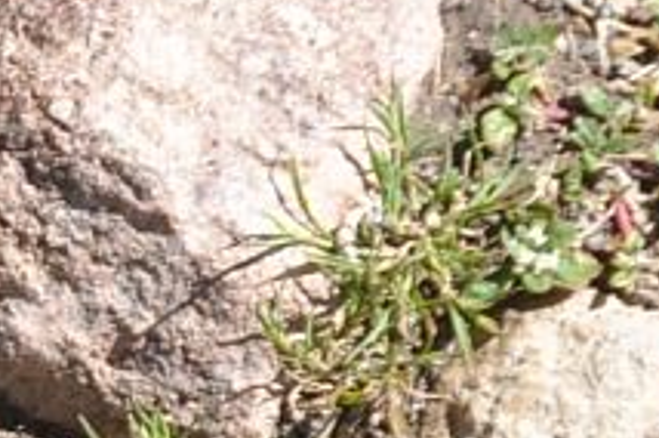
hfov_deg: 3.4
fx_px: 10821
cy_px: 742
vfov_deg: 2.3
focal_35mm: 592
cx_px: -988
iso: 800
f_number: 10
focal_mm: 65
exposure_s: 1/800
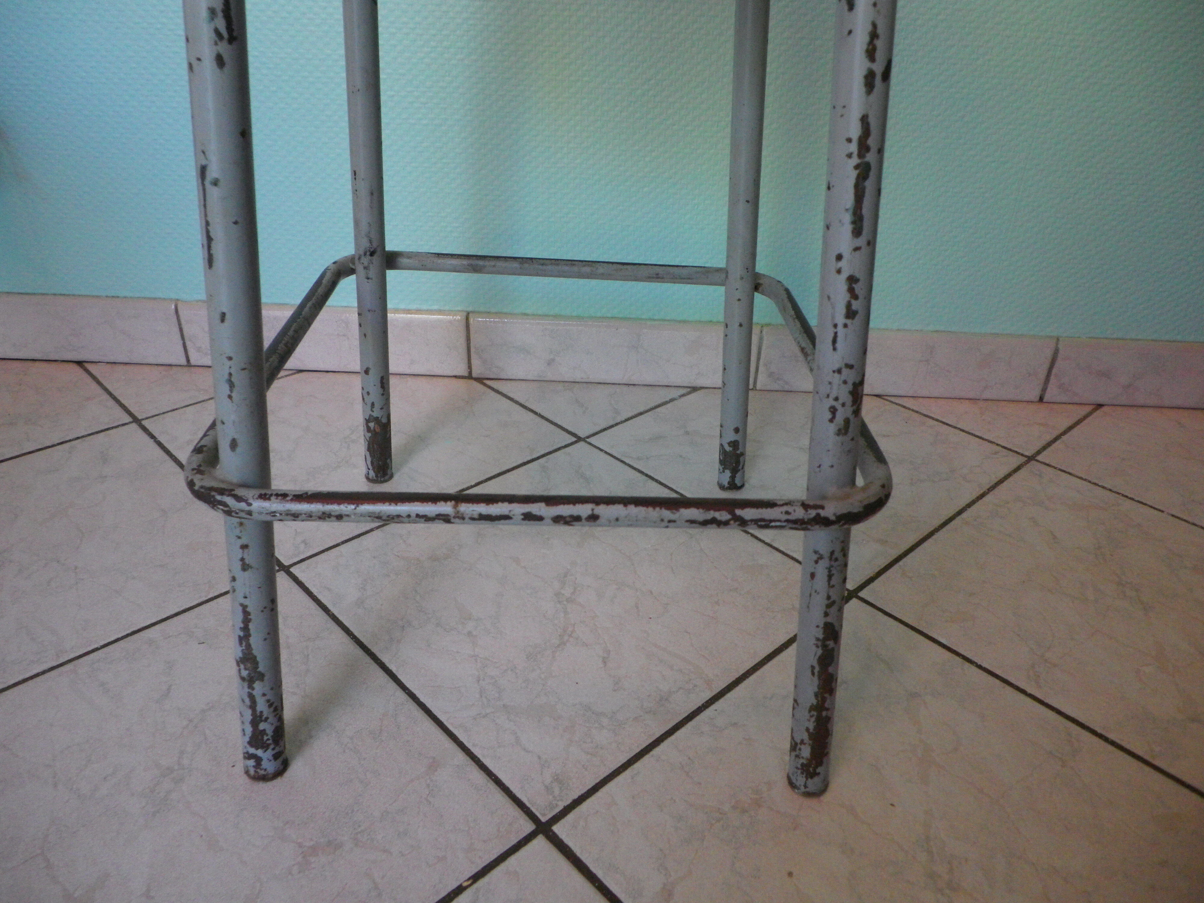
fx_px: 974
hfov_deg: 63.4
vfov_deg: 49.7
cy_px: 452
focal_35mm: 28
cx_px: 602
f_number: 2.6
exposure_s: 1/60
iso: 320
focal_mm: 4.9
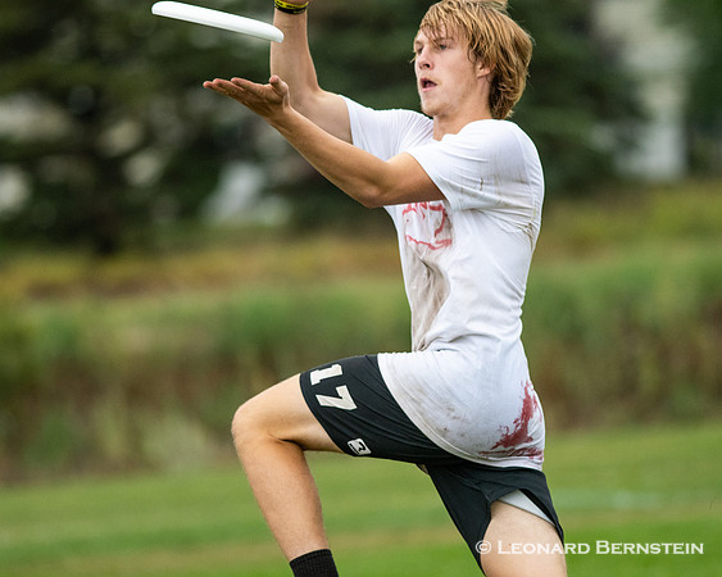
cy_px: 289
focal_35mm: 507
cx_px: 378
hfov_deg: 3.8
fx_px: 10835
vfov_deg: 3.1
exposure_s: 1/1600
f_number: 4
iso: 1600
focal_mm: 300
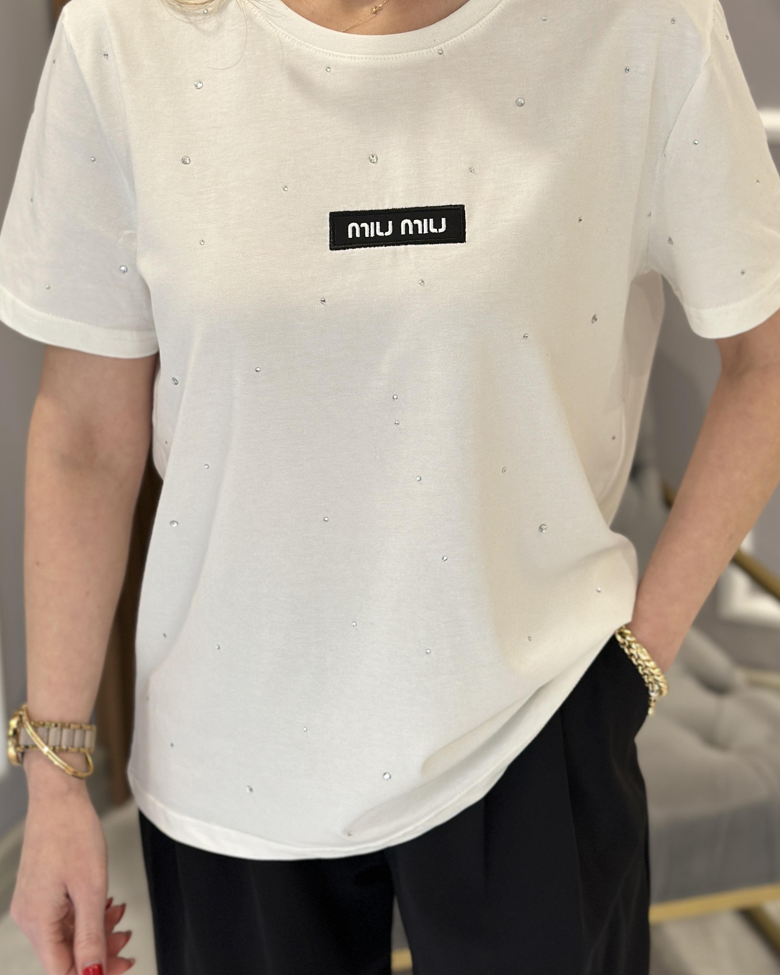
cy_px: 422
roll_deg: +0.4
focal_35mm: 62
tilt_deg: -19.5
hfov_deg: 24.6
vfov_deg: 30.4
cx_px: 408
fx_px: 1789
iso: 100
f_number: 1.78
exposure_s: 1/50
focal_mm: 6.86
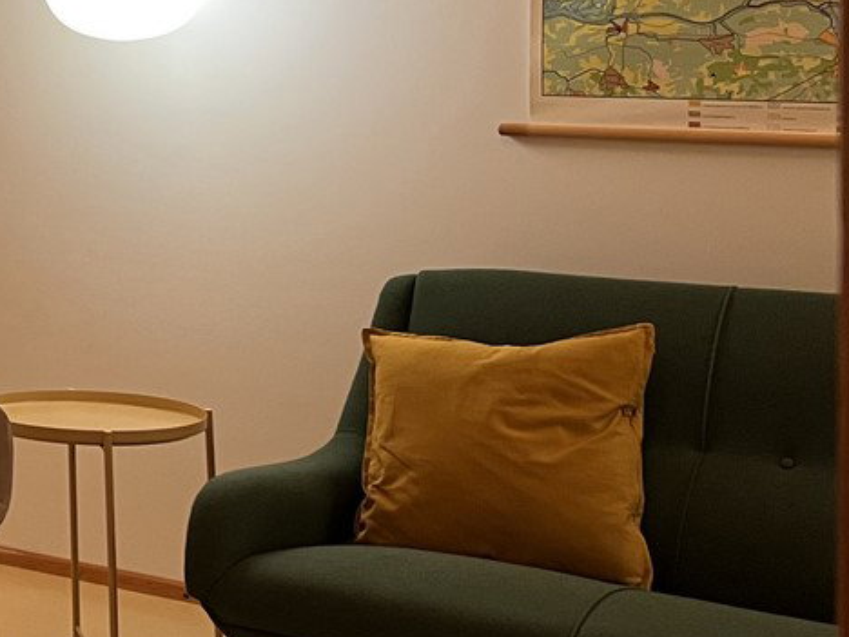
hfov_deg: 21.3
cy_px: 71
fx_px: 1962
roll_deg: +1.0
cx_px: -356
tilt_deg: -0.7
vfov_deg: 18.2
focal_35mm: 80
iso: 200
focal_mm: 5.7
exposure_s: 1/50
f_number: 1.5
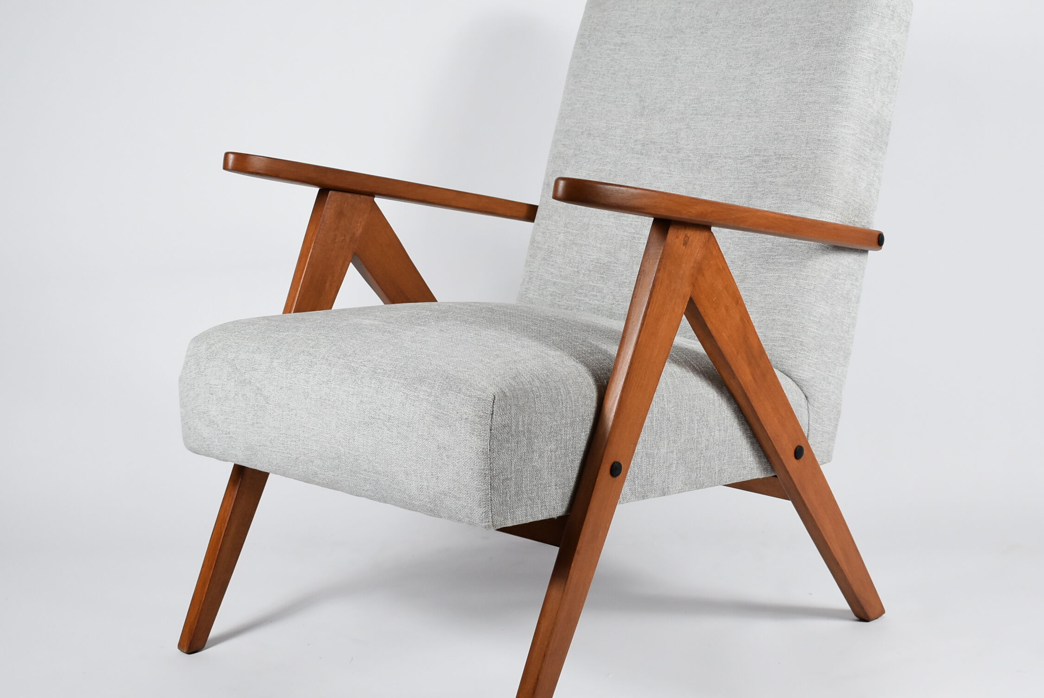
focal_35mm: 58
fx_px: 1674
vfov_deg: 23.6
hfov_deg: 34.6
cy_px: 365
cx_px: 537
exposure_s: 1/125
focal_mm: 29
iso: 800
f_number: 5
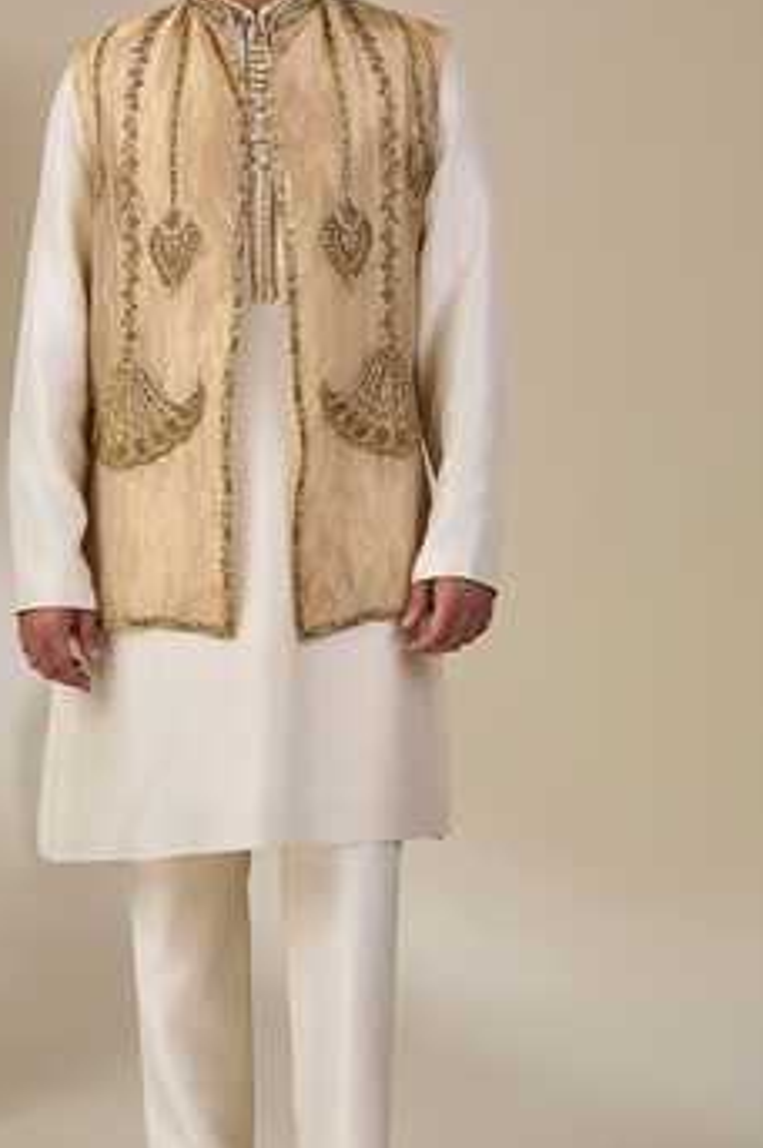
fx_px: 2293
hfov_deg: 18.8
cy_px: 541
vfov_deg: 28.1
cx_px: 248
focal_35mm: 72
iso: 250
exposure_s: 1/160
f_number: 5.6
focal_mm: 47
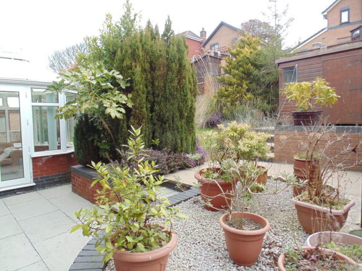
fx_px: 230
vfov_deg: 61.1
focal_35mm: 22
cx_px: 181
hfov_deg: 76.4
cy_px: 136
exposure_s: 1/80
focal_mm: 4
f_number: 3.1
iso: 80
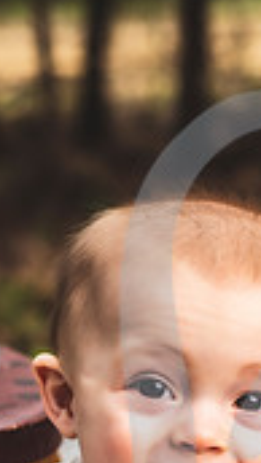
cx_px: 210
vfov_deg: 15.2
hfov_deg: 8.9
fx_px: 1682
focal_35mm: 137
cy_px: 544
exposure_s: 1/1600
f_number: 2.8
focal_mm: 50
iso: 100
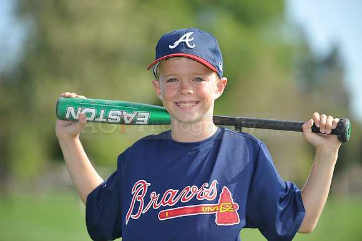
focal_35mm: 185
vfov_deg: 7.4
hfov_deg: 11.1
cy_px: 120
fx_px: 1859
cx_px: 181
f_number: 4.5
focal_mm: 185
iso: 200
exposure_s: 1/800
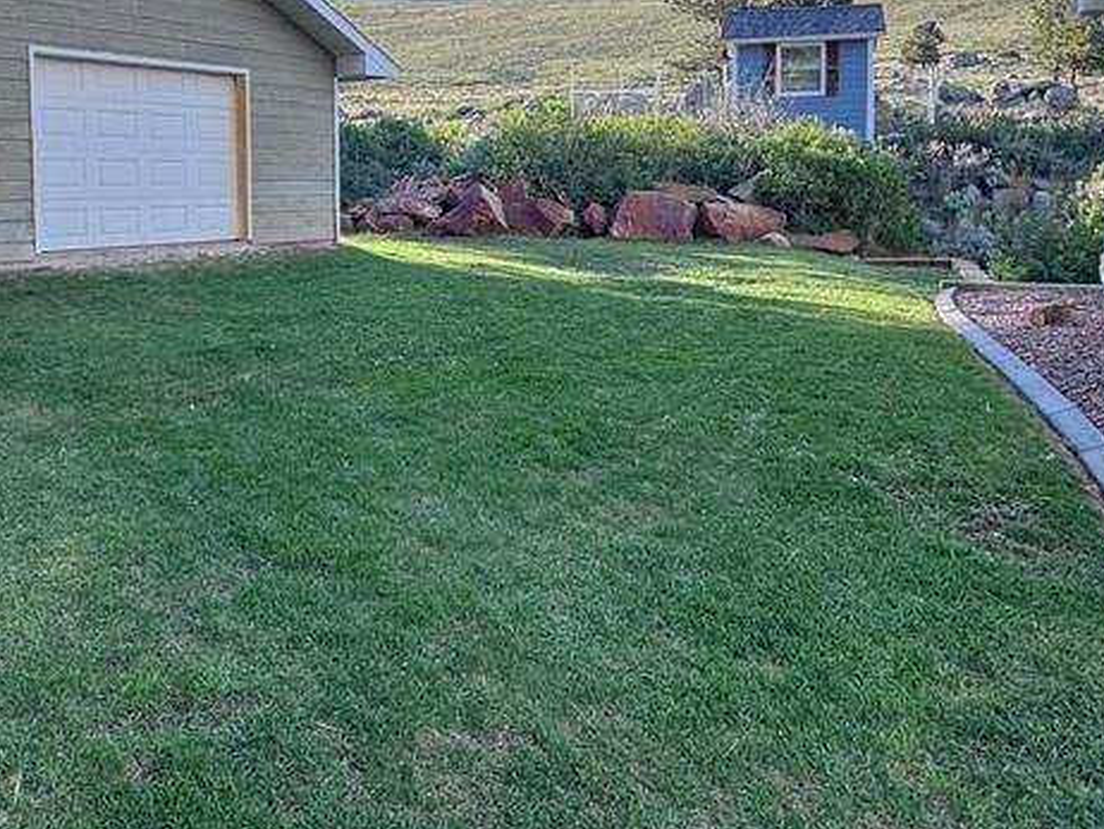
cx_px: 449
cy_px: 225
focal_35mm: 31
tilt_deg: -2.5
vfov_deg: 44.2
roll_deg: -0.5
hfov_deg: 57.9
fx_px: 989
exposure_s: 1/175
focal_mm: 2.22
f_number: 2.2
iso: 40
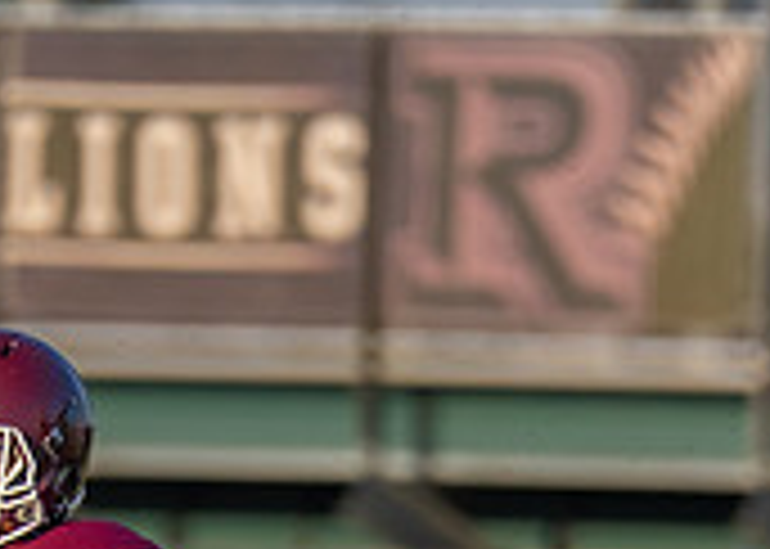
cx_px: 414
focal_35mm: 1404
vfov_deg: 1.0
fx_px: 30691
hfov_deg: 1.4
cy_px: 1054
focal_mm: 200
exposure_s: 1/2500
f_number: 2.8
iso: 100
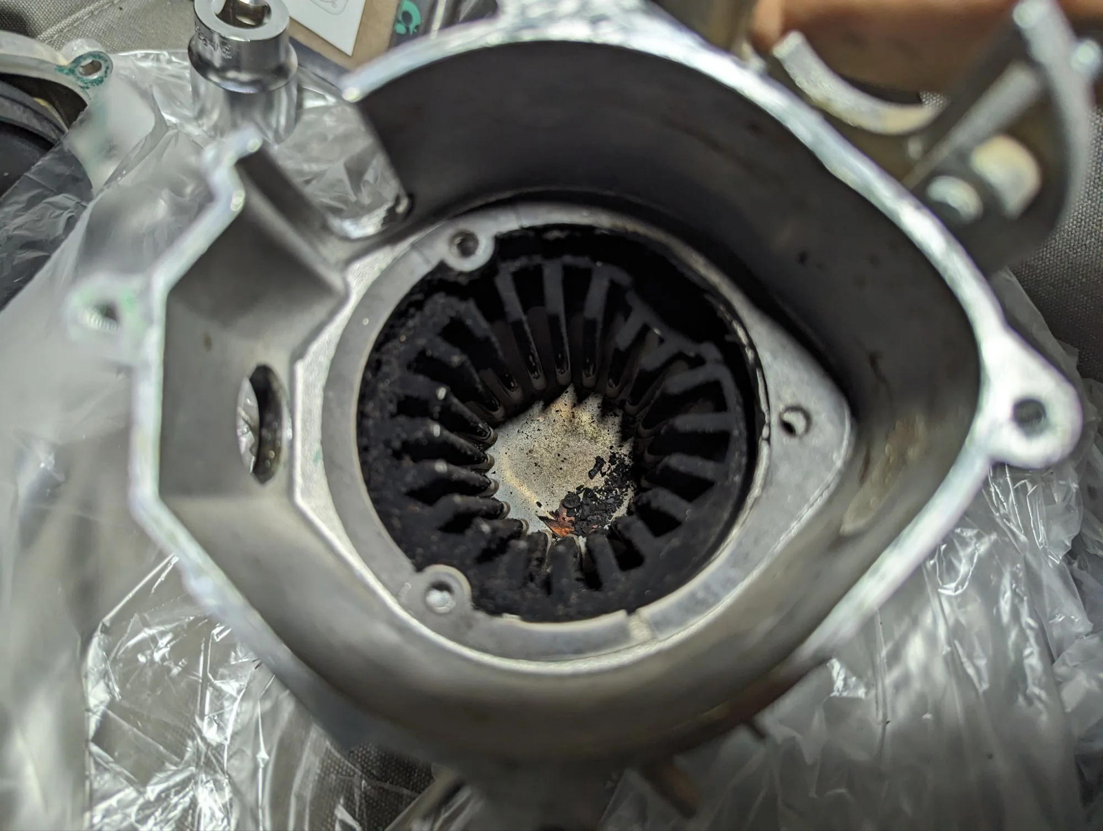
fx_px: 766
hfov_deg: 71.5
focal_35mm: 24
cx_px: 552
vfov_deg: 56.9
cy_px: 416
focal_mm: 6.81
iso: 289
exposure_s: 1/106
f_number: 1.85
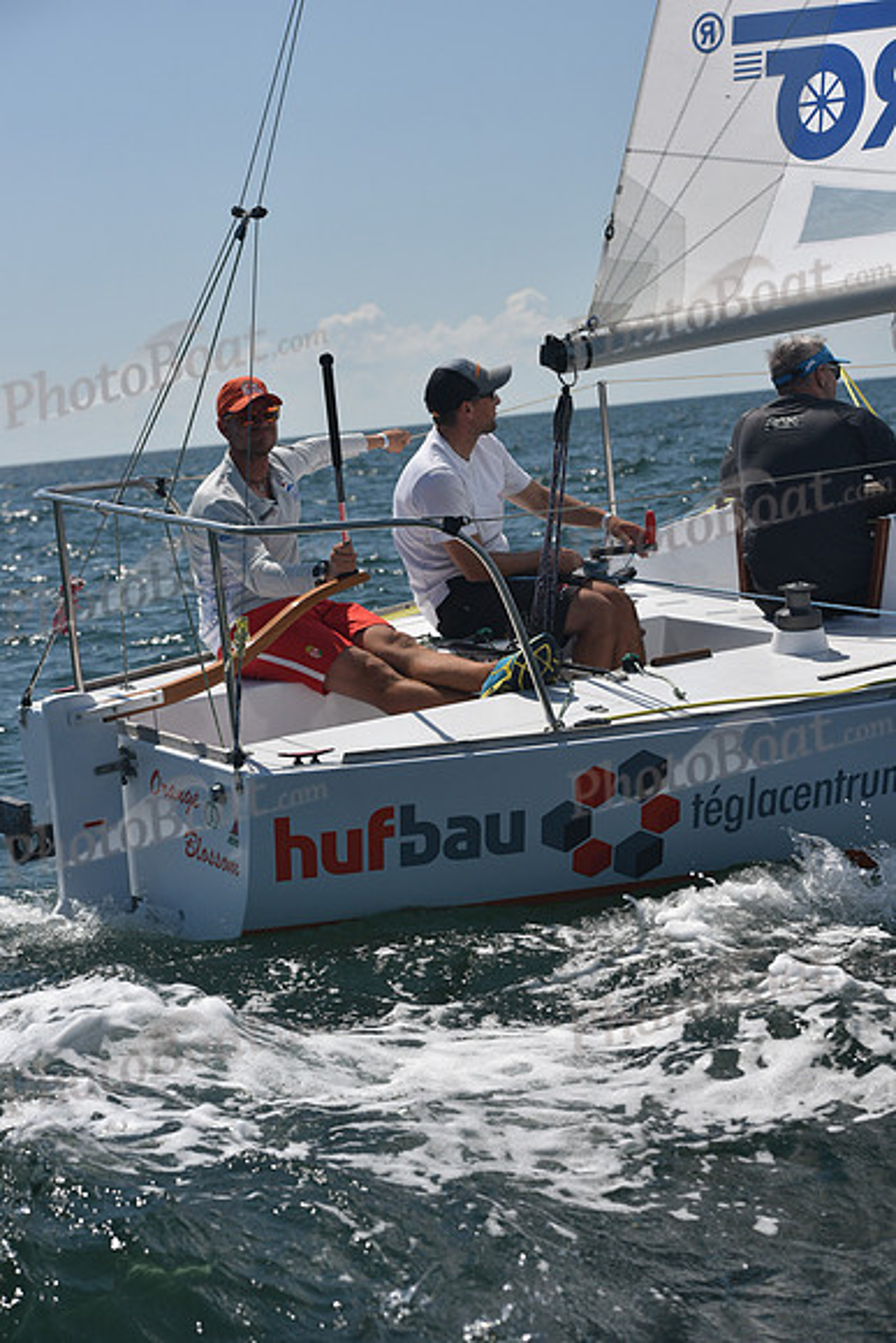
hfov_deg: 15.2
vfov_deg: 22.6
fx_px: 3358
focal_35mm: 90
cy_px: 672
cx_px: 448
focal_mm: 90
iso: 250
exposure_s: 1/1000
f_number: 6.3
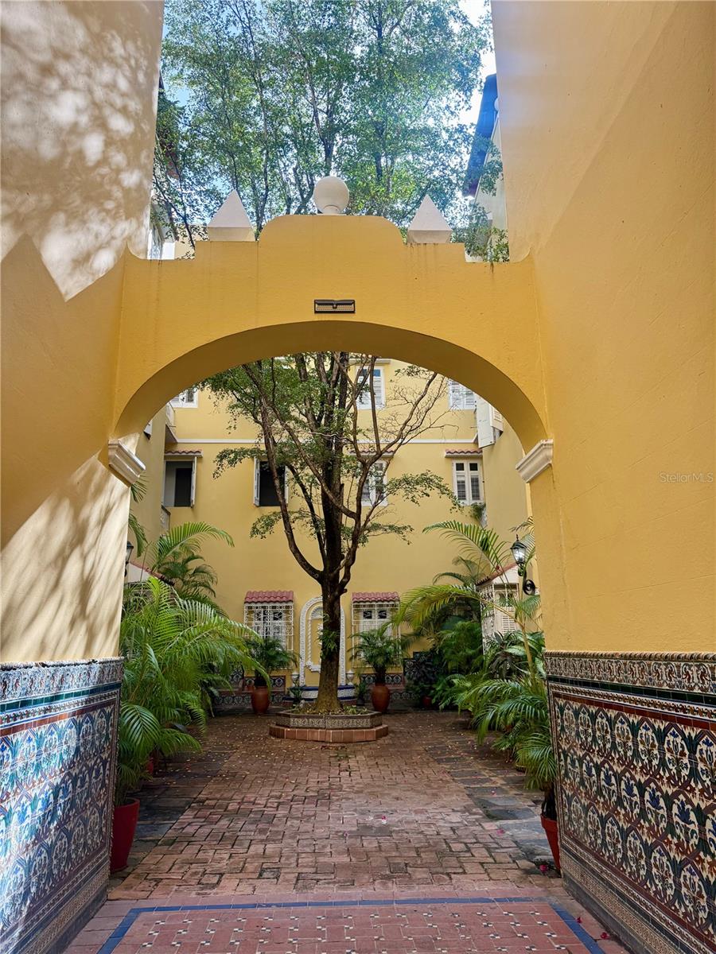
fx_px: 662
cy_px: 477
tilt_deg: +14.5
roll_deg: +0.0
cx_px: 358
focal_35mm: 24
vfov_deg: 71.6
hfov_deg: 56.8
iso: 100
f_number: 1.78
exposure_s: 1/612
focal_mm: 6.76
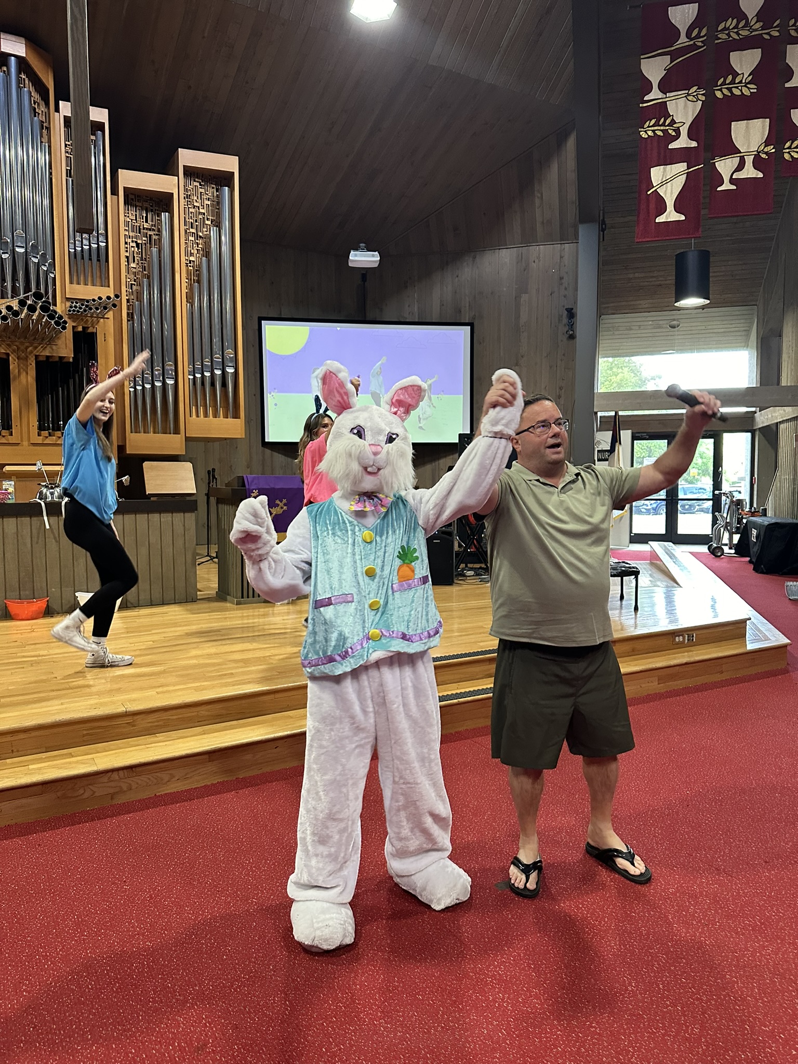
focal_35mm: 24
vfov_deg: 71.6
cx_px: 399
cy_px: 532
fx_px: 738
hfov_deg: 56.8
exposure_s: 1/60
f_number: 1.78
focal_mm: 6.86
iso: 400
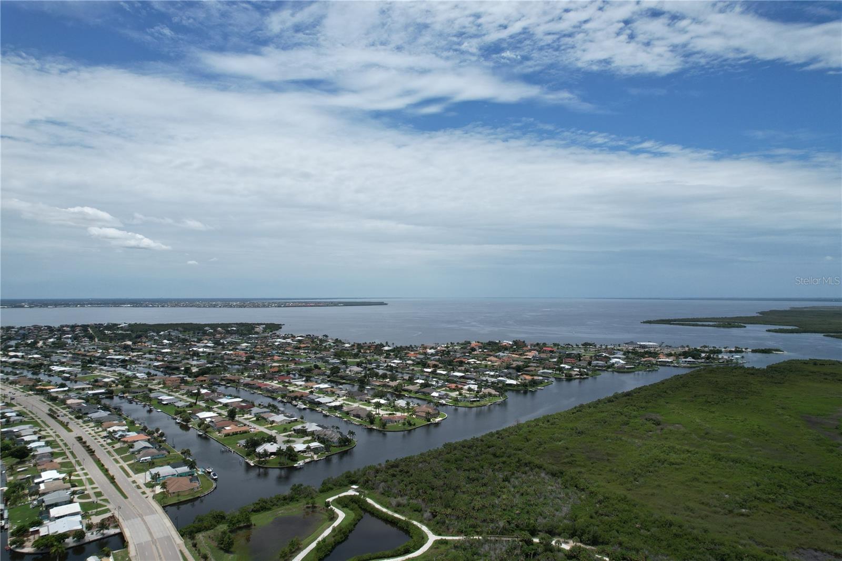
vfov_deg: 57.2
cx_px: 421
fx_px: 514
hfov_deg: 78.6
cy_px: 280
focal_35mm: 22
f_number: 2.8
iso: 100
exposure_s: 1/3200
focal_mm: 8.38
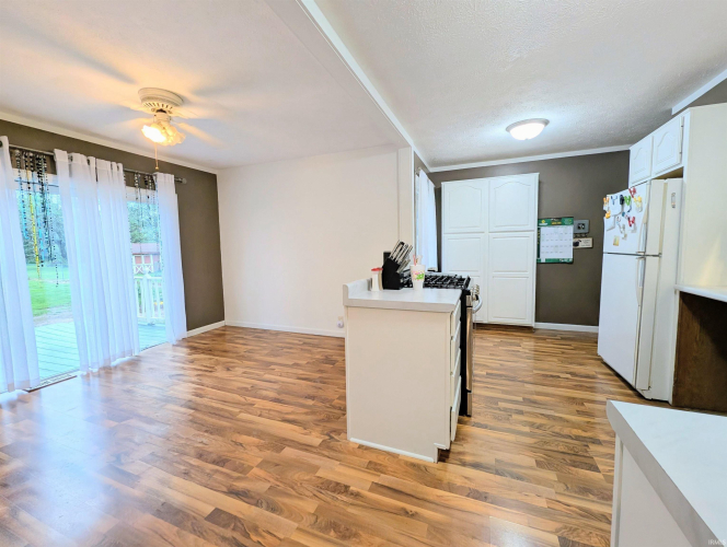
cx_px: 364
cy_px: 274
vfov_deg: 90.1
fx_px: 273
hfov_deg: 106.1
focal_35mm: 13
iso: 50
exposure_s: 1/24
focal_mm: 1.95
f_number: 2.2
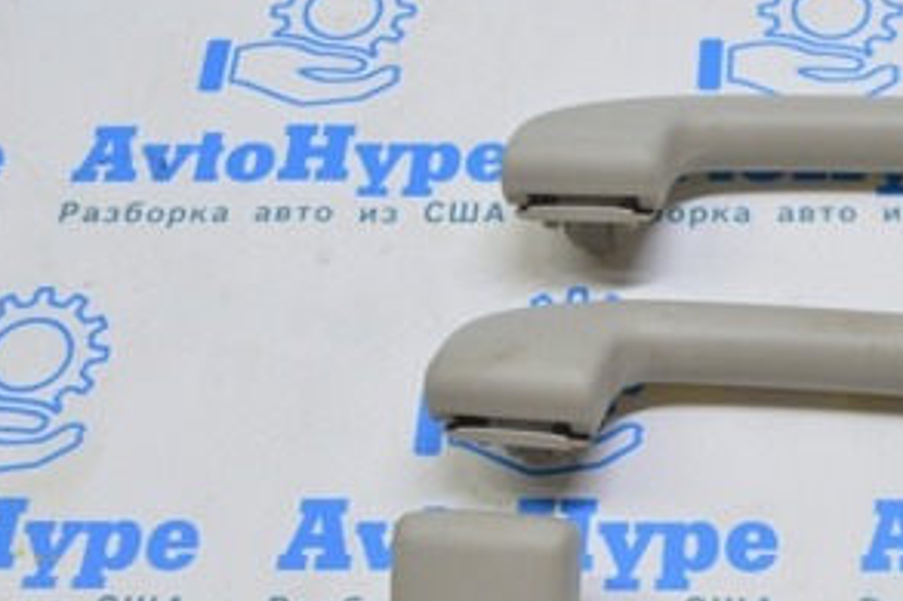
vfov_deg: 18.6
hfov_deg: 27.1
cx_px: 823
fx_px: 1805
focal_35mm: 72
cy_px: 544
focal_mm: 22
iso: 400
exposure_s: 1/25
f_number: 5.6
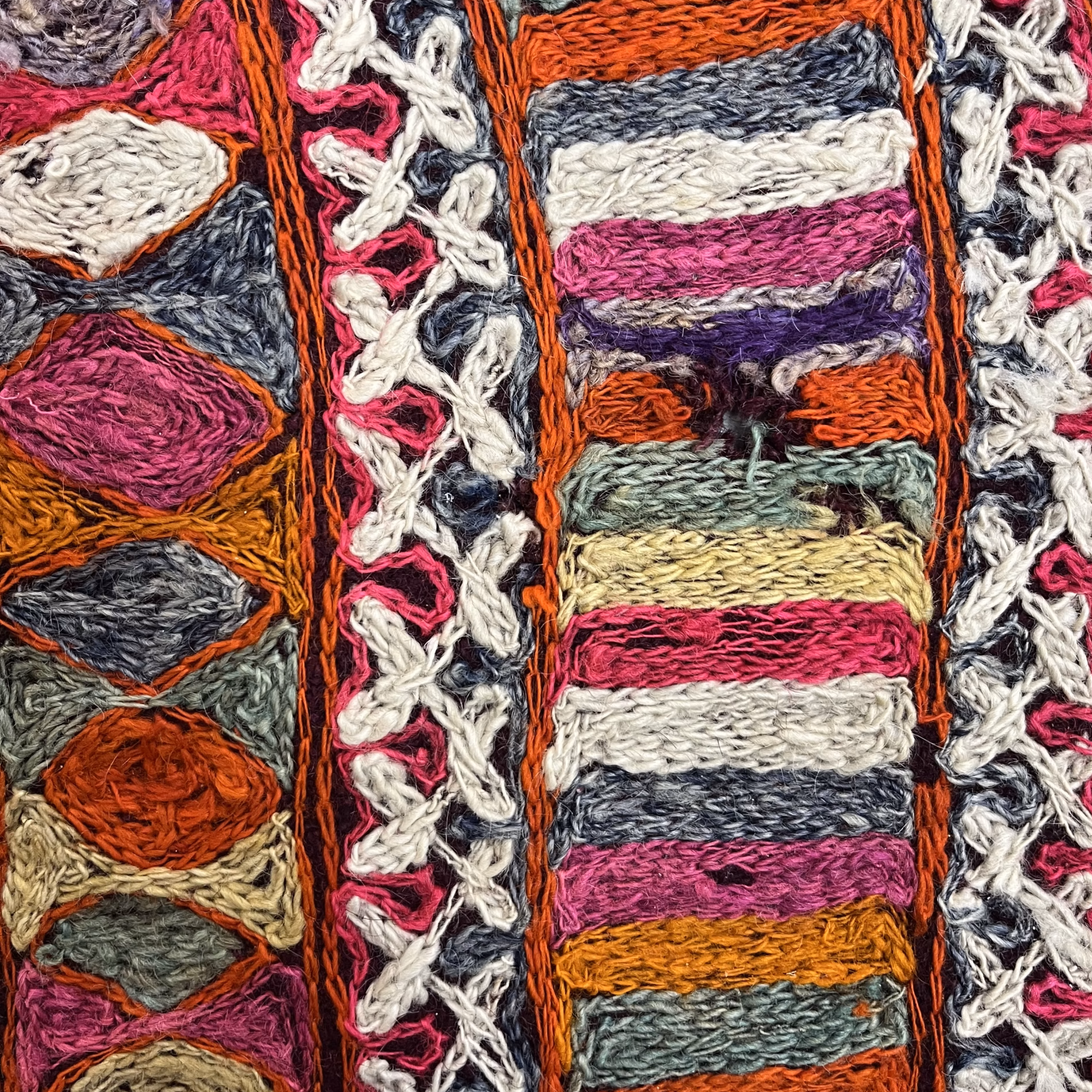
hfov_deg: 52.5
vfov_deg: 52.4
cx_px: 552
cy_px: 469
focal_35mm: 31
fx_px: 1106
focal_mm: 5.1
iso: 320
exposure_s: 1/60
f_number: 1.6
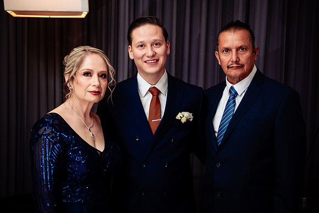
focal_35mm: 51
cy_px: 106
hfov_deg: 38.9
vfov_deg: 26.5
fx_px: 452
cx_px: 169
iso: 400
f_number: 2.8
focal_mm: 48
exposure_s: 1/125
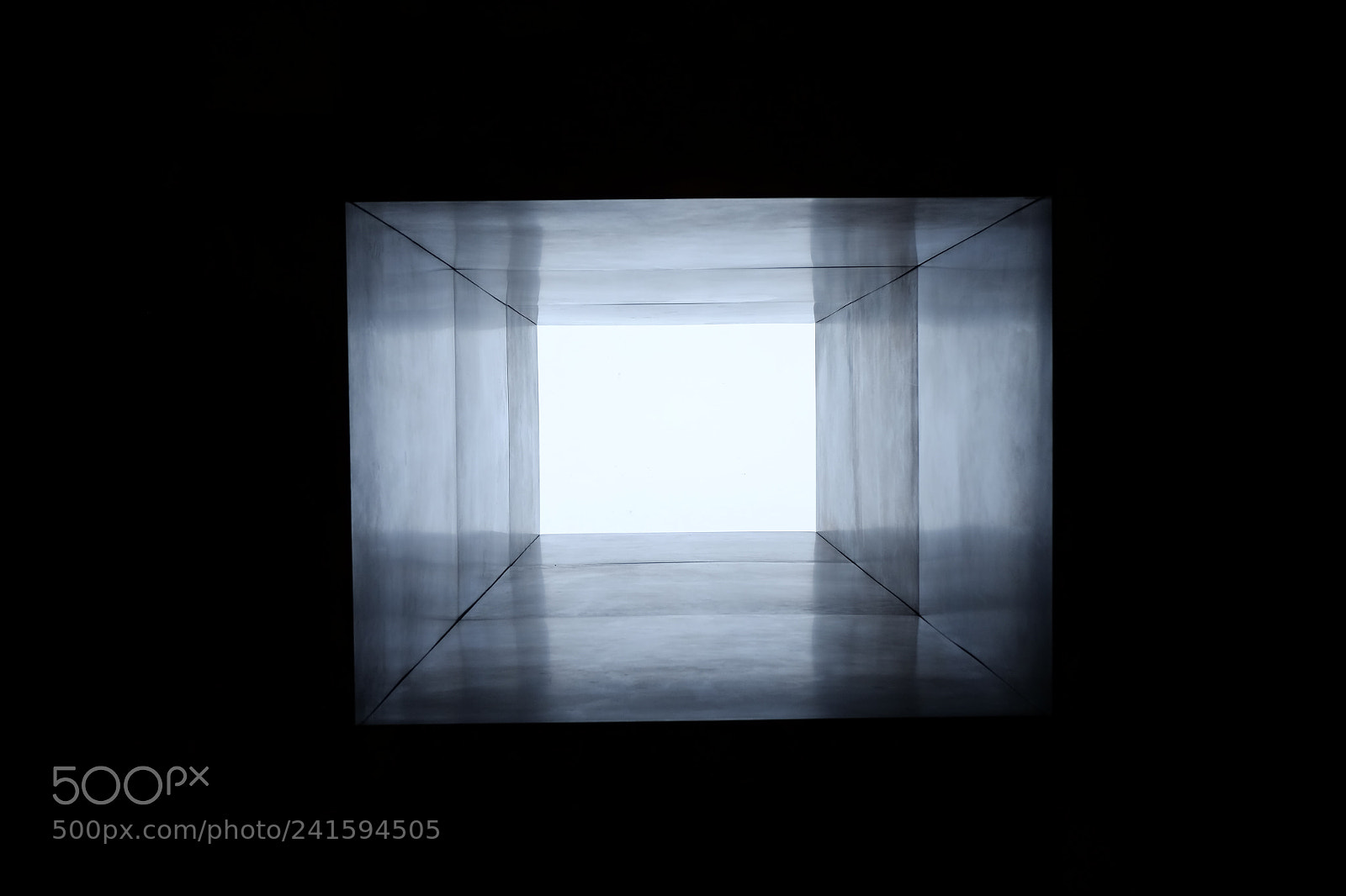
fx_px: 1308
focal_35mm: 35
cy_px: 448
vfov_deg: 37.8
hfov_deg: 54.4
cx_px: 673
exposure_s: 1/60
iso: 250
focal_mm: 23.3
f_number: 3.2
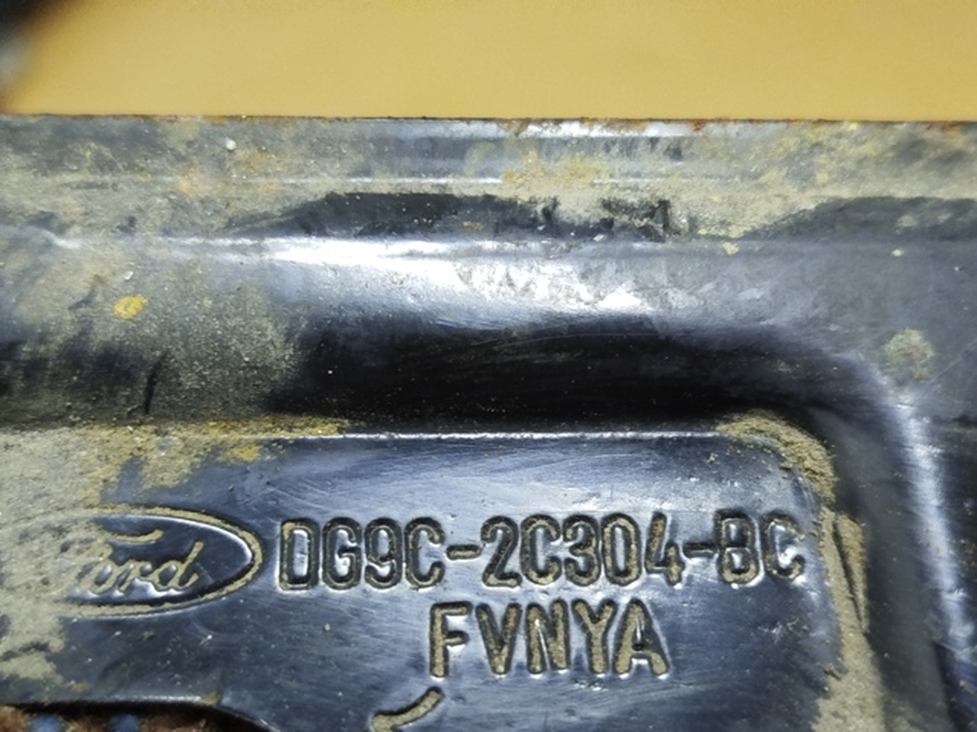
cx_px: 488
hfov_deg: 39.7
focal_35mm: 48
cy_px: 366
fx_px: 1355
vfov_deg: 30.3
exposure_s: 1/33
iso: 640
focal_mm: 5.31
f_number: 1.7
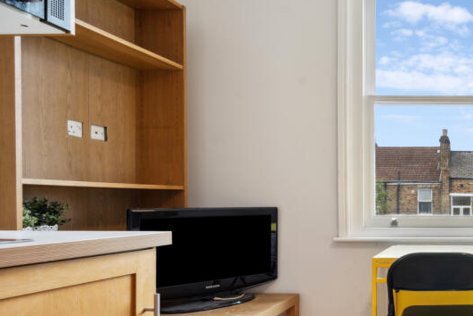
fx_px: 355
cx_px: 416
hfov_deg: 58.7
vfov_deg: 47.0
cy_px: 216
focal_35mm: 27
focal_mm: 14
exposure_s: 1/10
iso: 50
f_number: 9
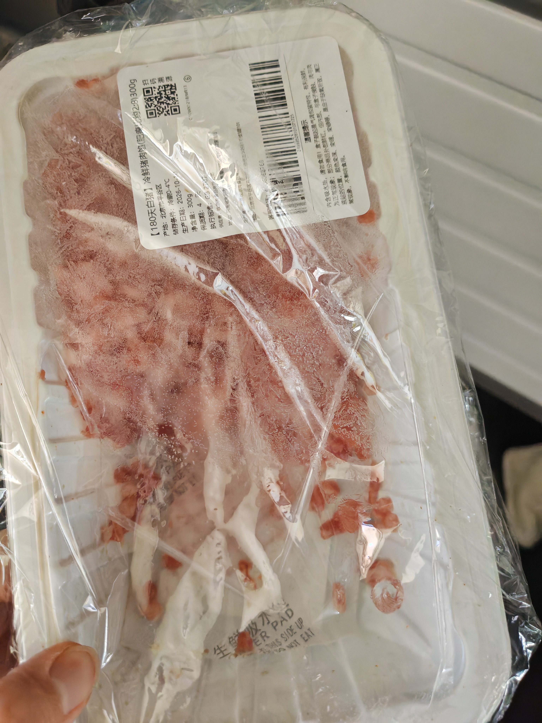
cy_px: 362
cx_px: 271
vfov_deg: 69.4
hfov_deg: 54.9
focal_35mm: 25
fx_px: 522
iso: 1600
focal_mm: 5.3
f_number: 1.9
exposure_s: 1/470
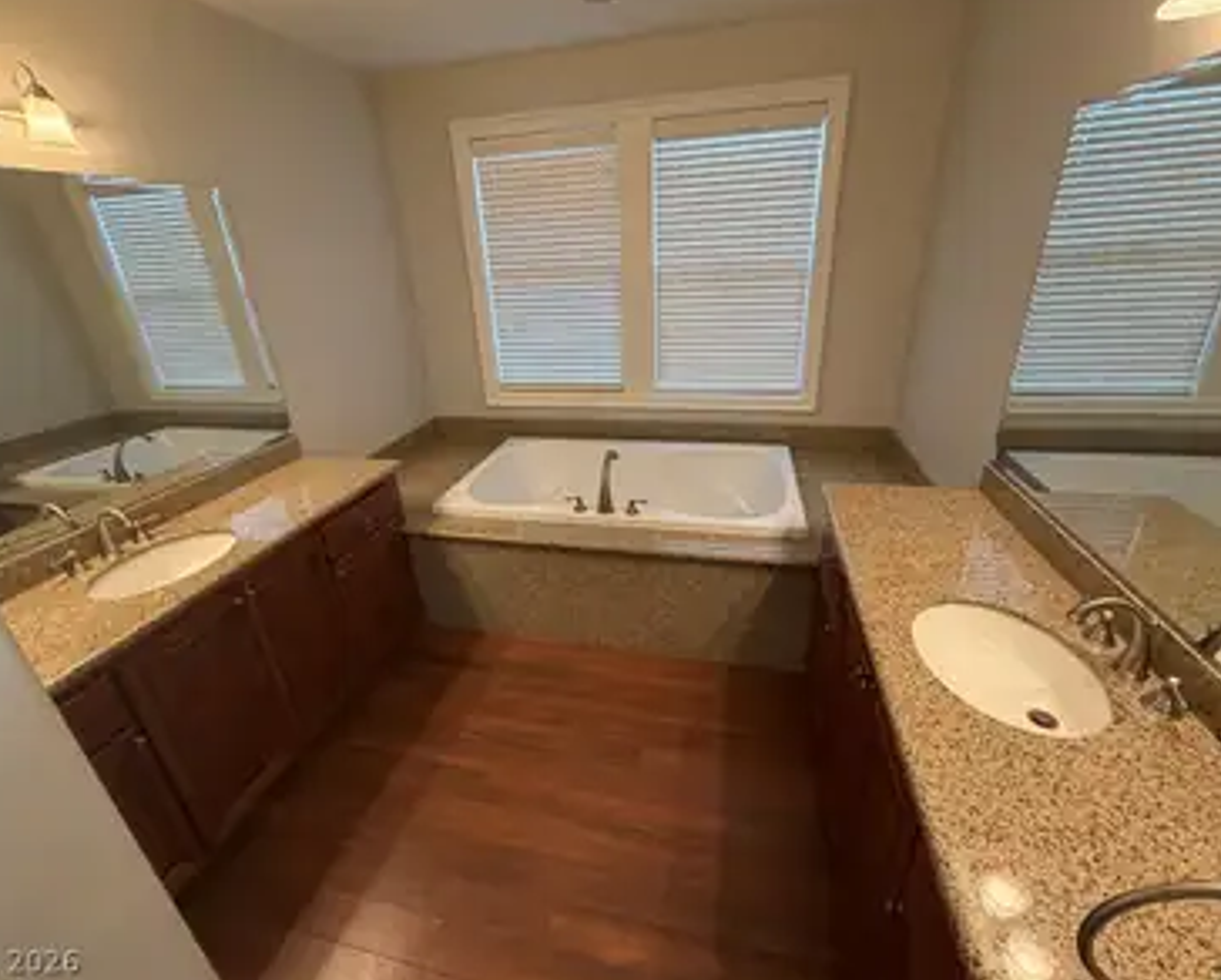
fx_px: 543
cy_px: 480
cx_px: 607
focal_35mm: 15
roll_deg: +3.8
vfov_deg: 84.1
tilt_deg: -22.1
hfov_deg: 96.7
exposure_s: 1/60
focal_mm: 2.22
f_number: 2.2
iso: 250
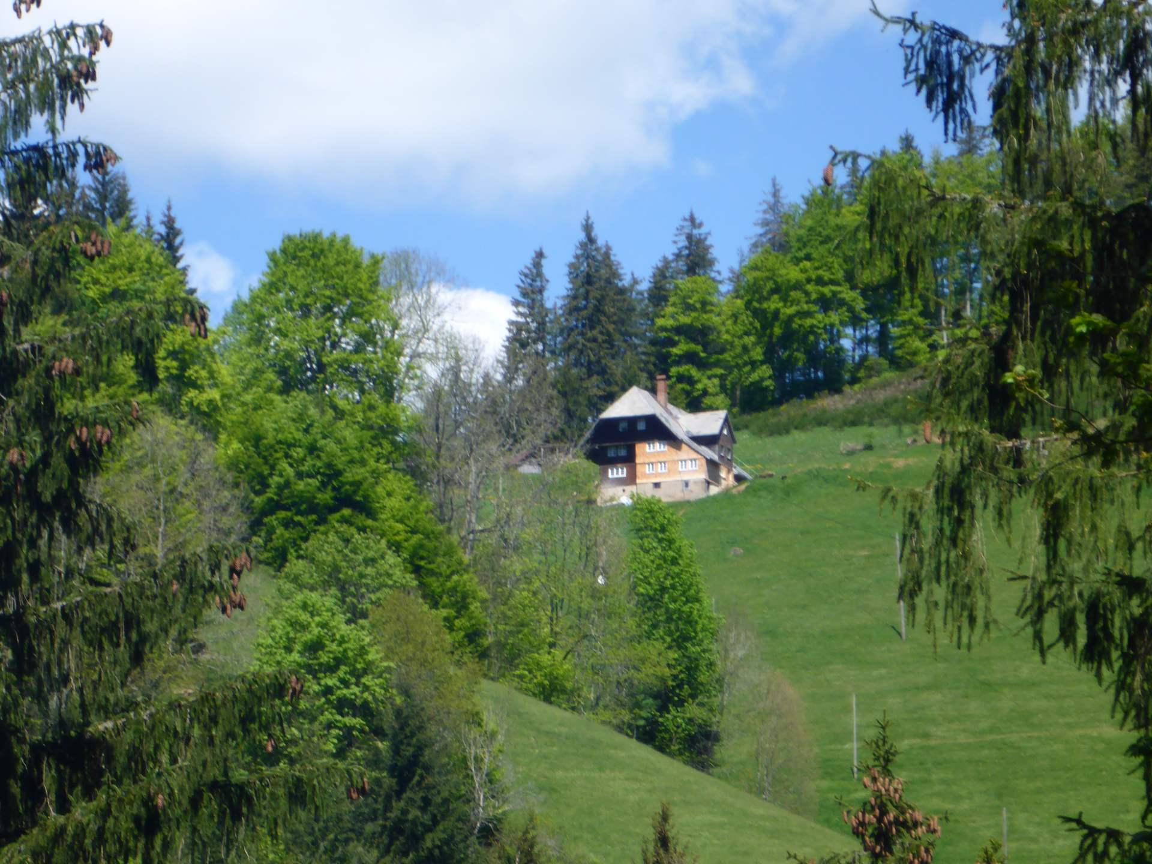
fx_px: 4692
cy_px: 432
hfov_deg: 14.0
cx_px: 576
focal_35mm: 141
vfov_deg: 10.5
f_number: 5.9
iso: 100
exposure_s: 1/250
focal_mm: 22.8
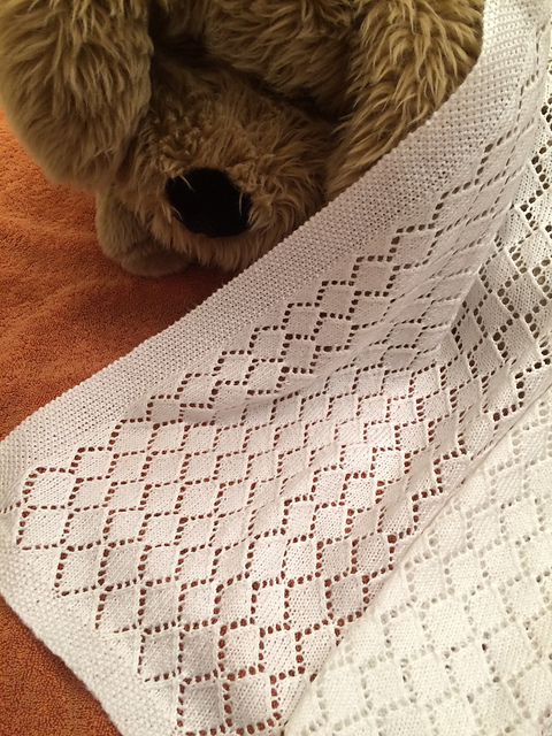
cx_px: 276
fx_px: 617
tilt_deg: -54.7
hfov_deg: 48.2
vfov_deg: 61.7
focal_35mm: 29
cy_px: 368
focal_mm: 4.15
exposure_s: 1/30
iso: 80
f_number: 2.2
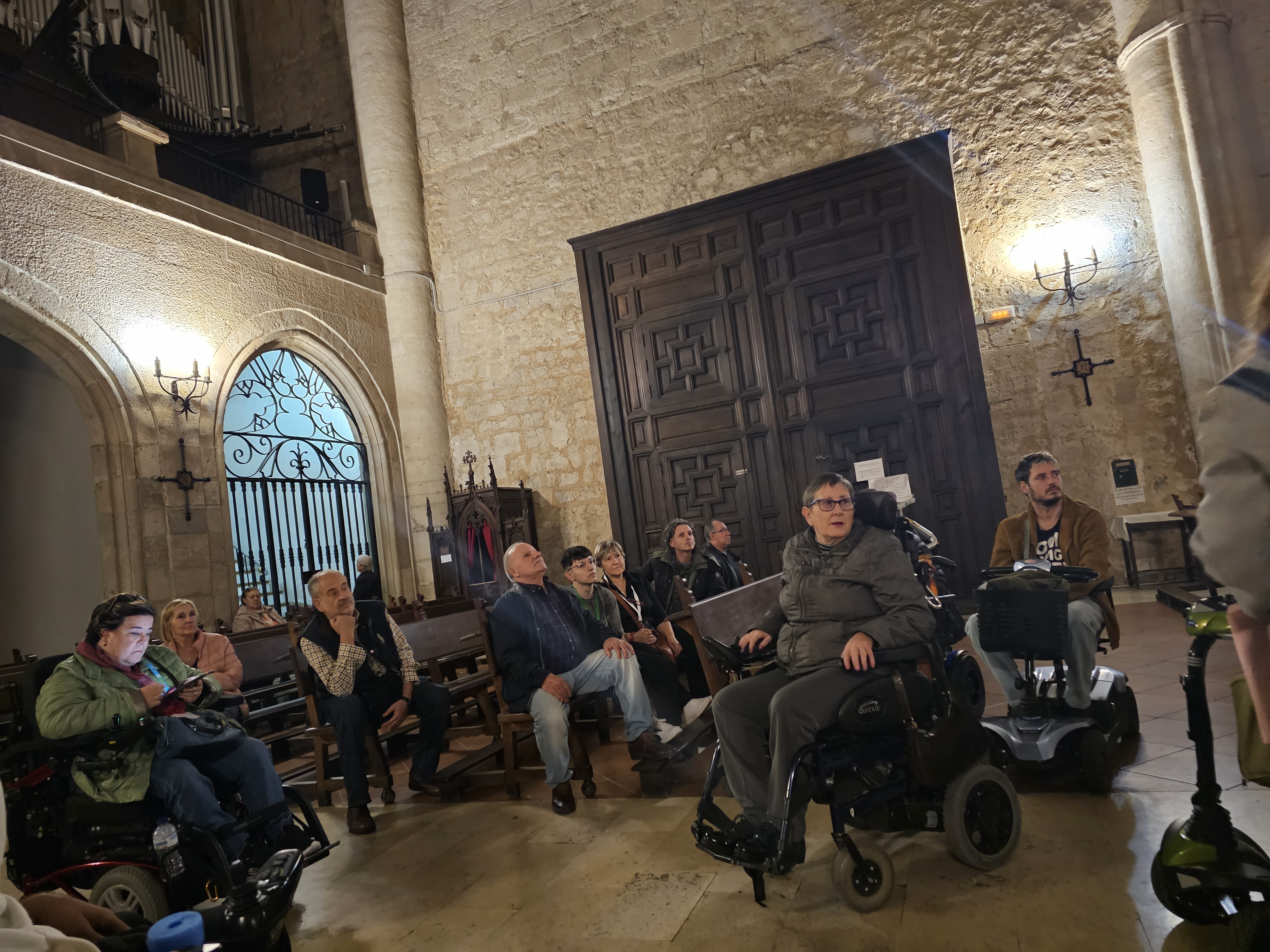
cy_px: 476
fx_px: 844
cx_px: 635
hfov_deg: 73.9
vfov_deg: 58.9
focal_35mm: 23
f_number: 1.7
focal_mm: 6.3
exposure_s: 1/25
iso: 1000
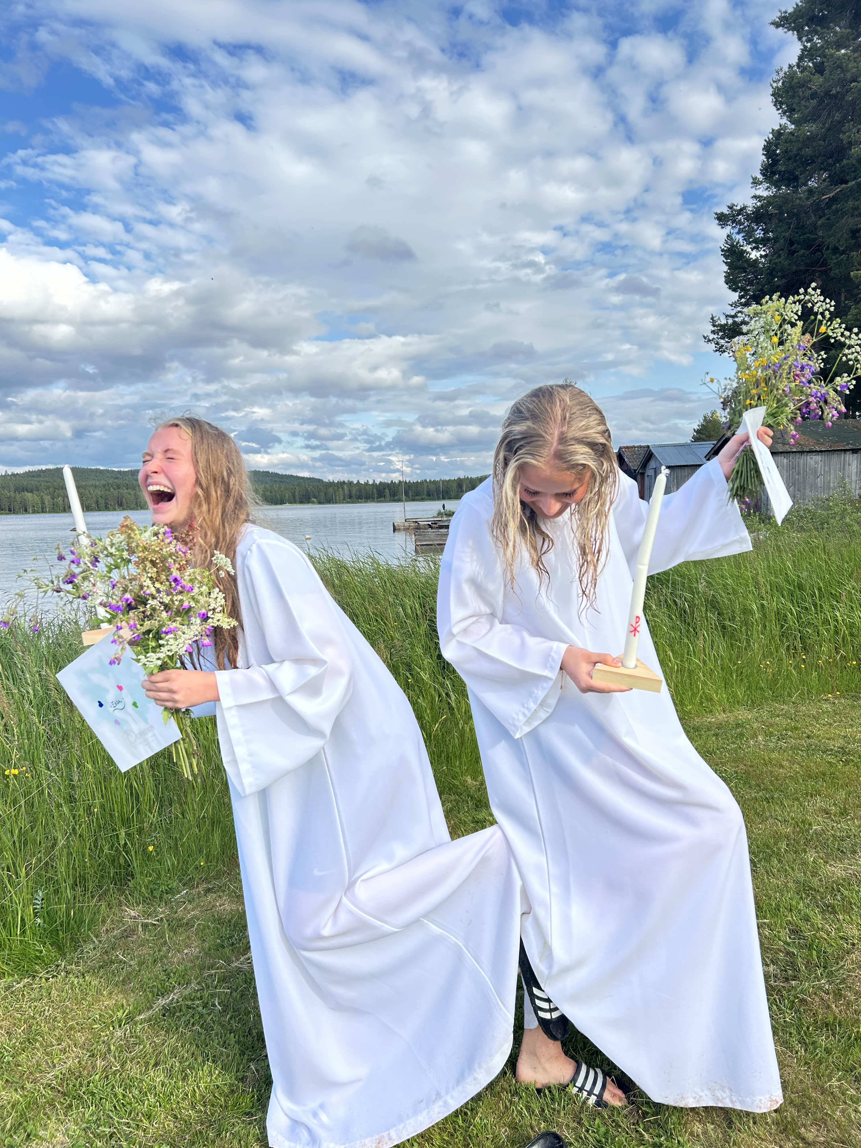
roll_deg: +1.7
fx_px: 862
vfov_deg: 67.3
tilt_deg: -6.0
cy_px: 574
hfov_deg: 53.1
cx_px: 430
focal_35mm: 26
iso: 50
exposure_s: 1/1266
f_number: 1.5
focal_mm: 5.7
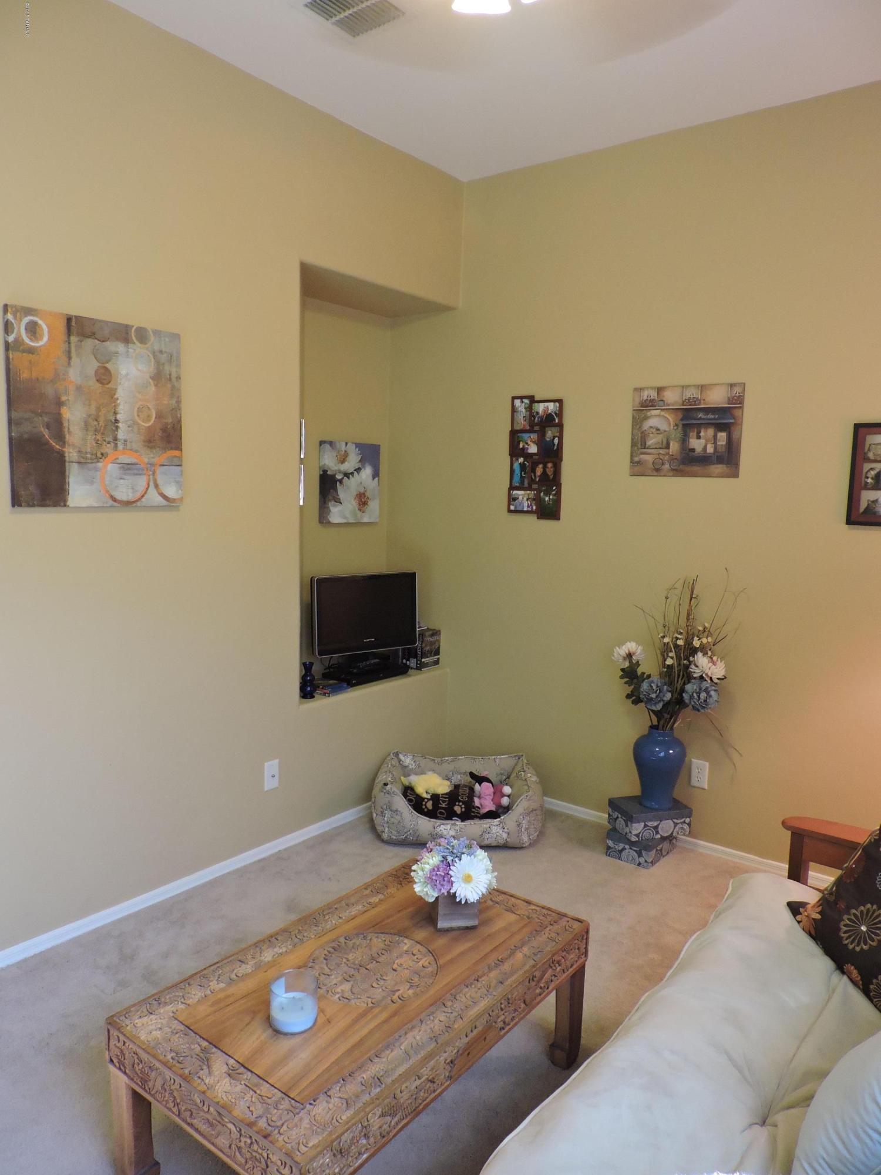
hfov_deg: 56.8
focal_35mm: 24
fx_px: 814
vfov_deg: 71.6
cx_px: 440
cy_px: 588
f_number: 3
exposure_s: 1/25
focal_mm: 4.3
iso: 400
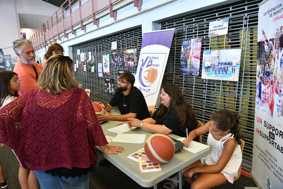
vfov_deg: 53.1
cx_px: 142
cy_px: 94
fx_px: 189
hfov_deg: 73.7
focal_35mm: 24
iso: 6400
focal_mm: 16
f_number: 5.6
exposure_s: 1/200
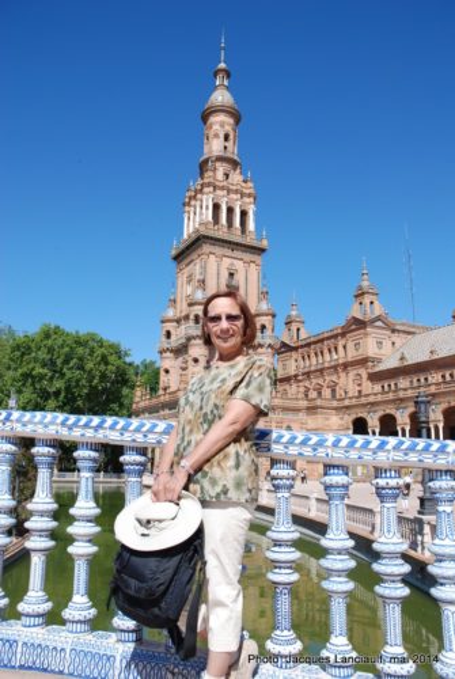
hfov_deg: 48.1
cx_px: 228
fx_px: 510
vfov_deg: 67.3
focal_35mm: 27
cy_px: 340
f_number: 8
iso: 100
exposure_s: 1/250
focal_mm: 18
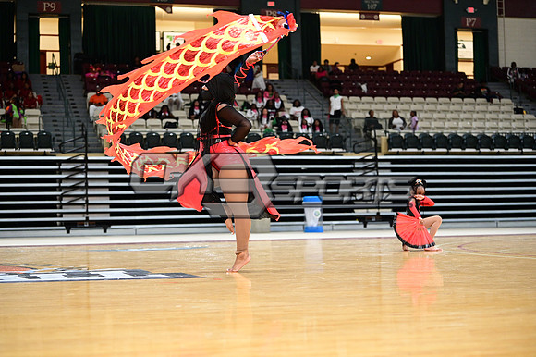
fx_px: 1042
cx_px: 268
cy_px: 178
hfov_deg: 28.9
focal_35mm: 70
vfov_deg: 19.4
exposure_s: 1/1000
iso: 6400
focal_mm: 70
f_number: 3.2
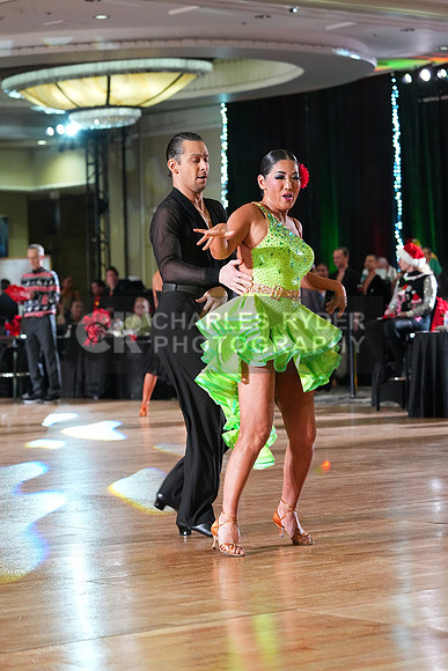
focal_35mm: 105
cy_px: 336
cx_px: 224
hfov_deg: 13.0
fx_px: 1959
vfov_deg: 19.5
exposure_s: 1/400
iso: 8000
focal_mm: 105
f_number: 4.5
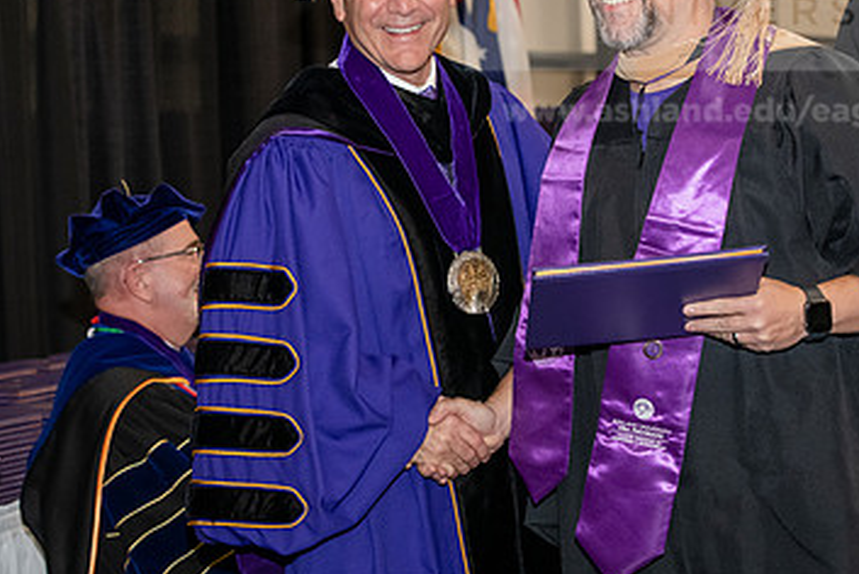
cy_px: 162
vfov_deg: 11.9
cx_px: 392
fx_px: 2746
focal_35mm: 115
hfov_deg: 17.8
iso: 2500
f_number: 5.6
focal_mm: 70
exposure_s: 1/200
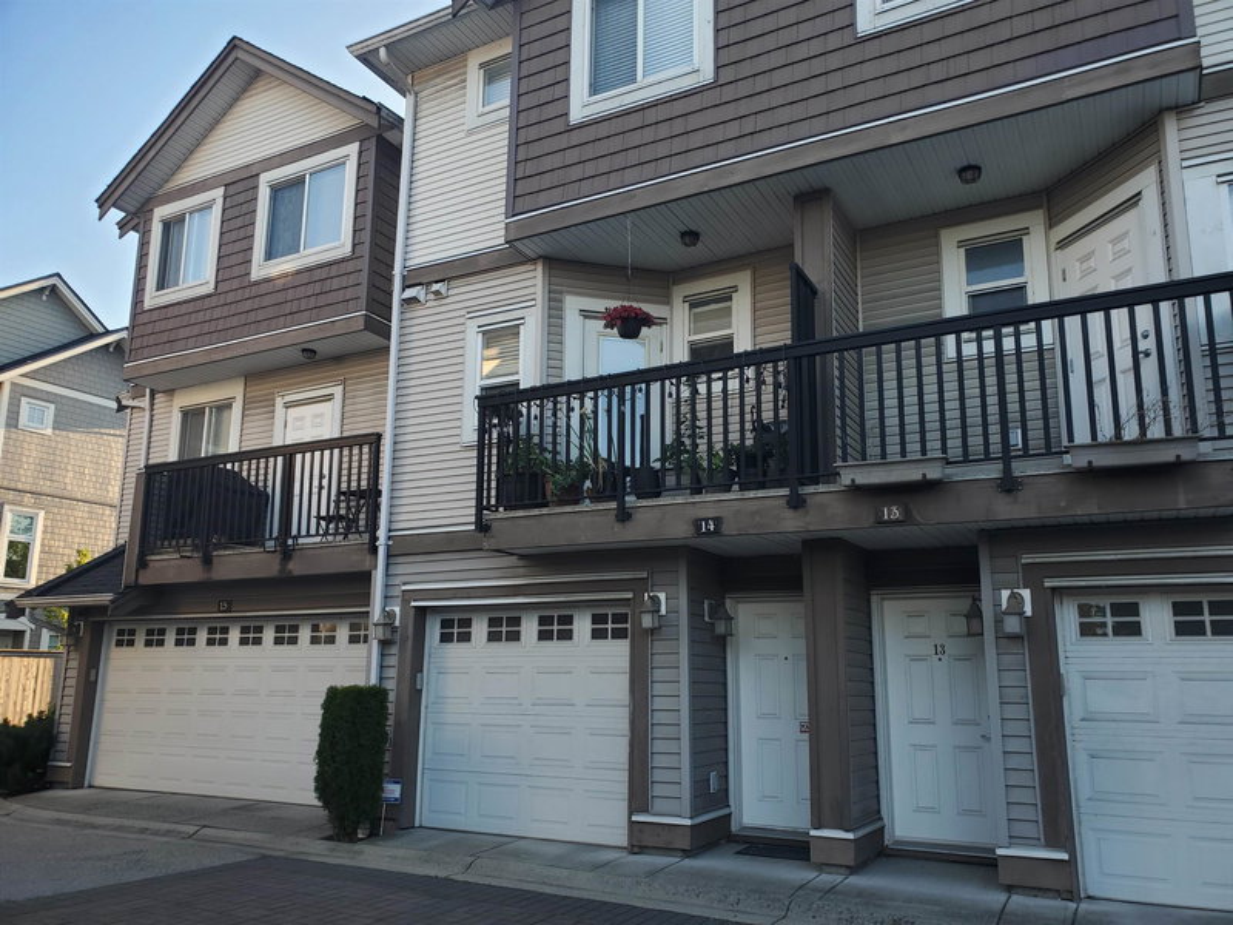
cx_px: 616
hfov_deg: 67.3
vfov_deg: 53.1
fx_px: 926
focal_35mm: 26
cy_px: 462
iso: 50
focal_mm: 4.3
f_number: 2.4
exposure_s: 1/195
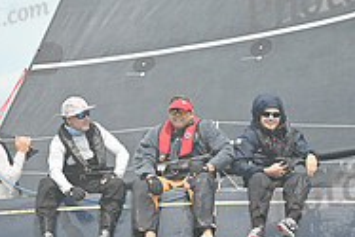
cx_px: 148
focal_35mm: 248
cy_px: 107
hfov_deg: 8.3
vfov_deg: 5.6
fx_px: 2447
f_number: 7.1
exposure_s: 1/1250
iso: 320
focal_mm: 80
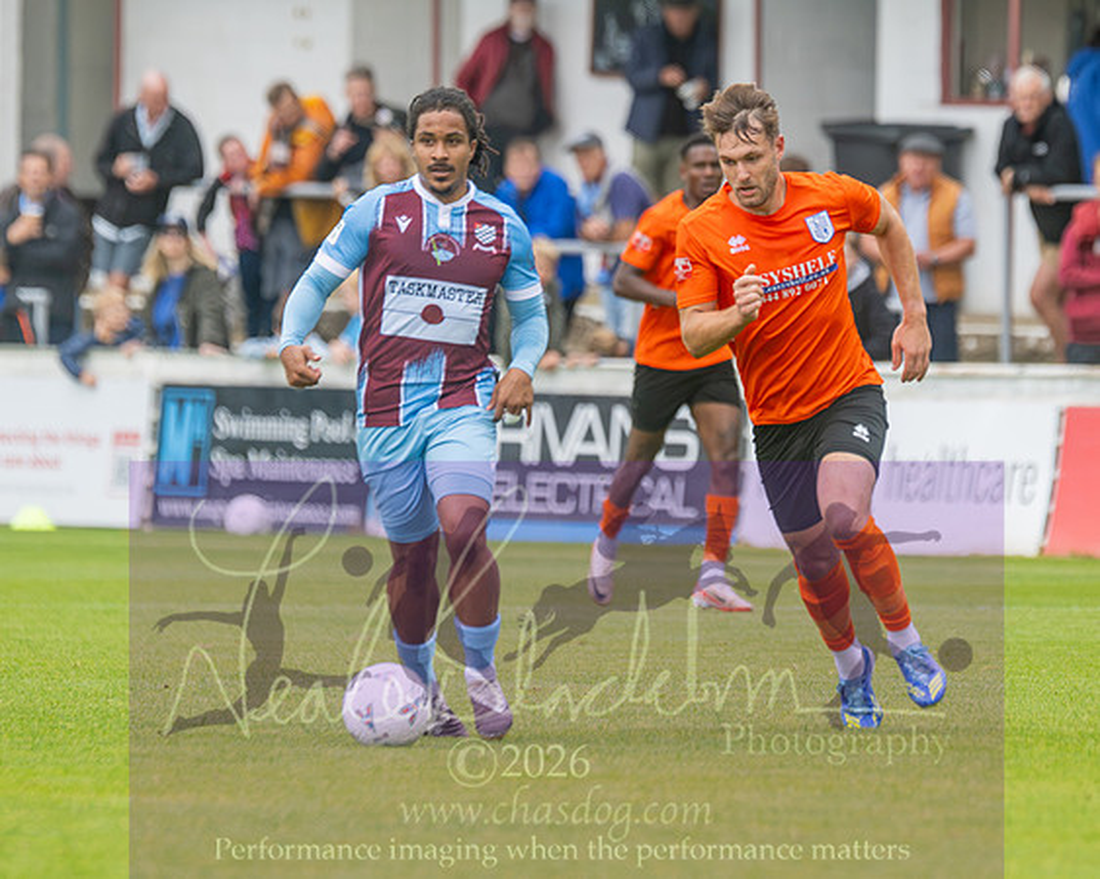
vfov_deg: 2.7
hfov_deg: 3.3
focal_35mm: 579
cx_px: 687
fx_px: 18847
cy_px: 447
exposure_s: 1/1250
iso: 500
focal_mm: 250
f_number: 2.8
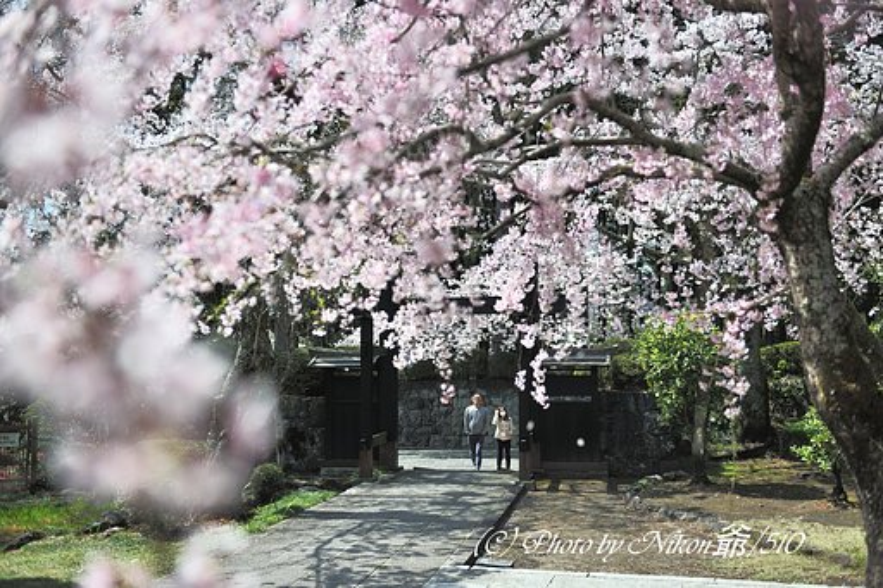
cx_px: 442
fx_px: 932
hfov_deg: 50.7
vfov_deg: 35.0
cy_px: 294
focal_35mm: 38
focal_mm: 38
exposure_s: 1/640
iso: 100
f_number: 2.8
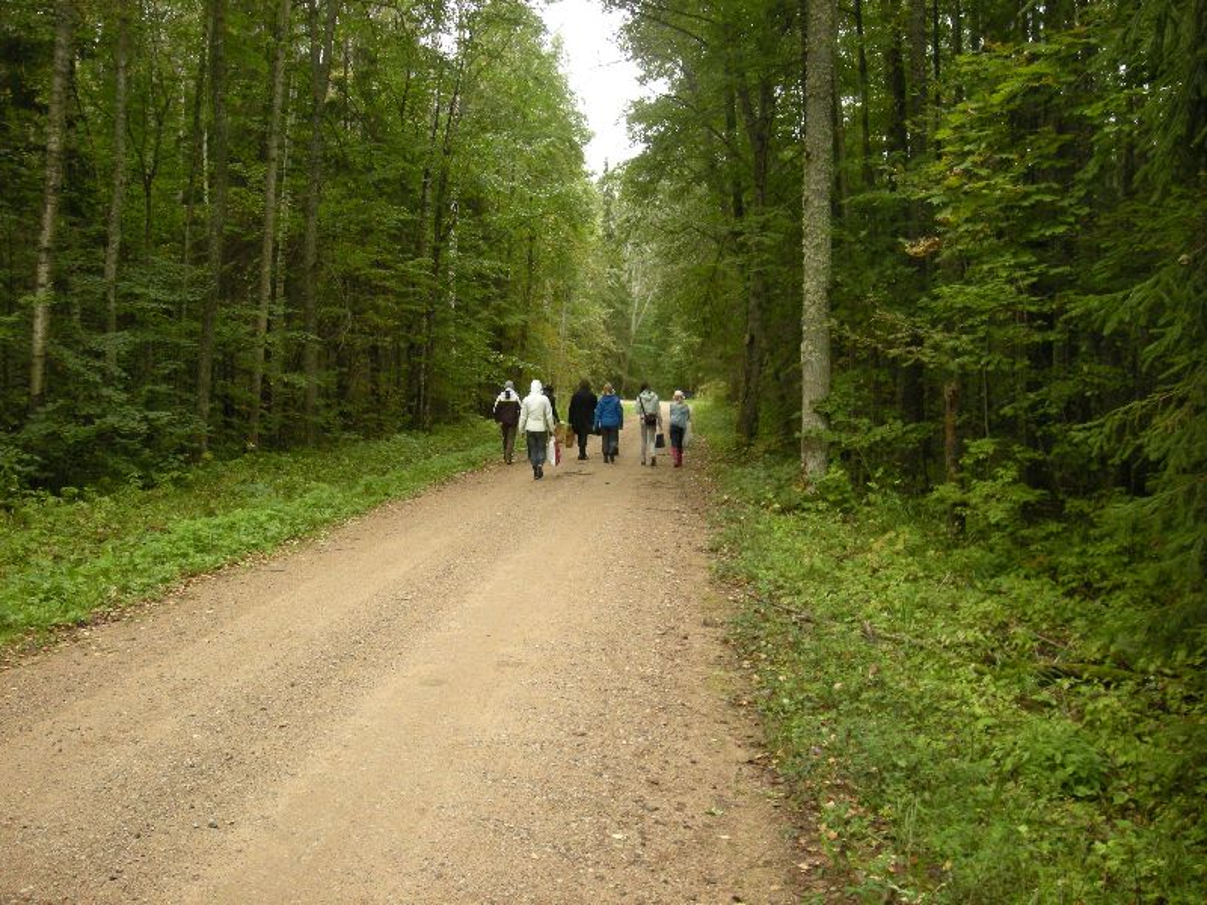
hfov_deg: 52.6
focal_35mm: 35
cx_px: 604
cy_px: 452
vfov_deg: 40.7
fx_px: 1220
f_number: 2.8
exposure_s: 1/87.2
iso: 200
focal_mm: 5.7
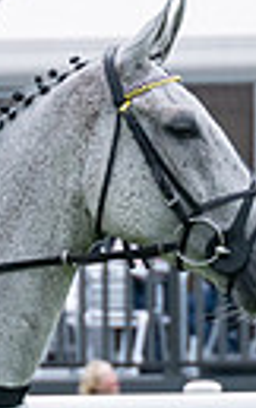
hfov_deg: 1.6
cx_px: -245
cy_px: 441
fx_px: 8979
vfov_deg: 2.6
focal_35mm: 807
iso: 400
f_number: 4
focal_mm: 98
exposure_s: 1/1000
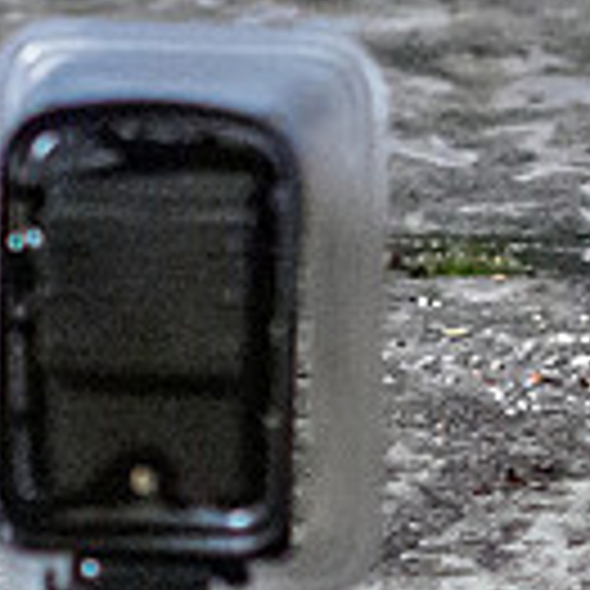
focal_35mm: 498
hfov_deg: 3.5
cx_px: 699
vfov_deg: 3.5
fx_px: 9603
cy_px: 223
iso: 8000
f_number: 1.8
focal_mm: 45
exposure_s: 1/200
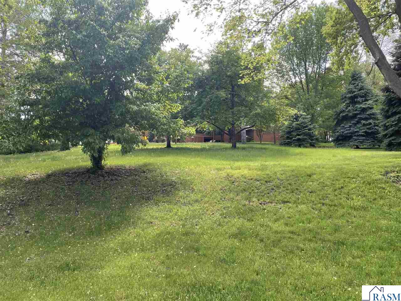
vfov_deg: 53.1
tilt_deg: +5.5
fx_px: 301
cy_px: 150
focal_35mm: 26
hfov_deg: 67.3
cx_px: 200
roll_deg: -1.1
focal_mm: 4.2
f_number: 1.6
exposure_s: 1/251
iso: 32
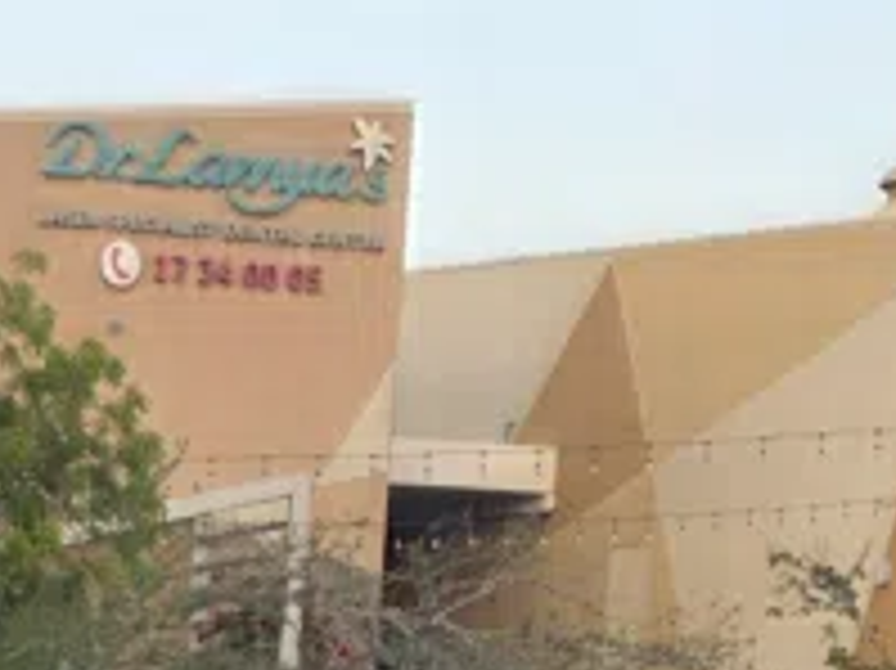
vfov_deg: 17.4
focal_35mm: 74
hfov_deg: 23.1
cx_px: -297
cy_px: 1075
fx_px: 1914
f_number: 1.7
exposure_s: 1/182
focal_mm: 6.3
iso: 32
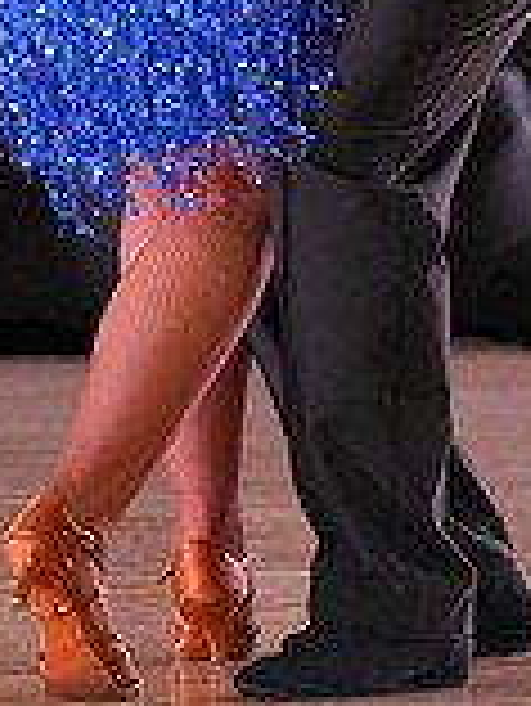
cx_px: 236
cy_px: -198
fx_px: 12705
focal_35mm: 622
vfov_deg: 3.2
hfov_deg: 2.4
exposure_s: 1/500
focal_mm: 175
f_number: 4
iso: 2000
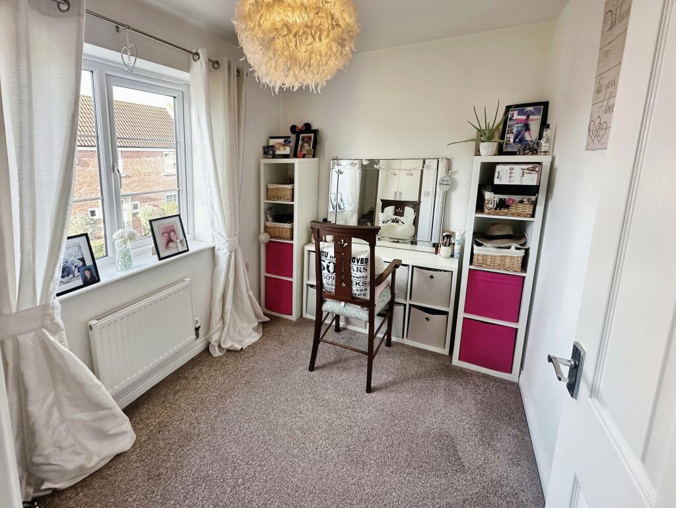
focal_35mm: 14
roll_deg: +1.0
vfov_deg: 85.7
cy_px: 254
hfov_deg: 102.0
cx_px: 338
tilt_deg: -11.9
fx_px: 274
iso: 125
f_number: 2.2
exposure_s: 1/99
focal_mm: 2.22
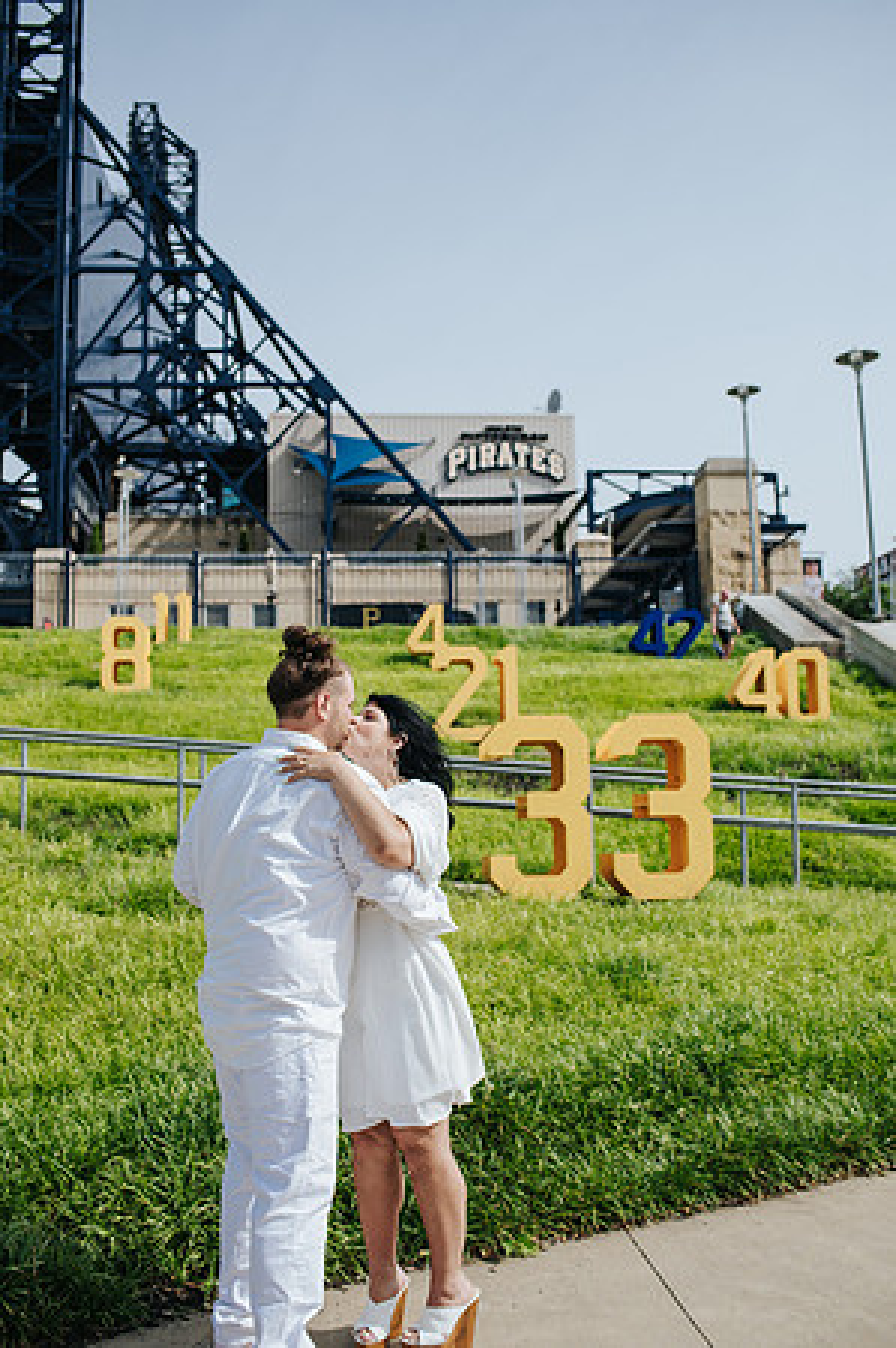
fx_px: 1310
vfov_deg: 54.5
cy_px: 674
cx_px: 448
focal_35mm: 35
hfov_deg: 37.8
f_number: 3.5
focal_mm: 35
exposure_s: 1/1250
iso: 100
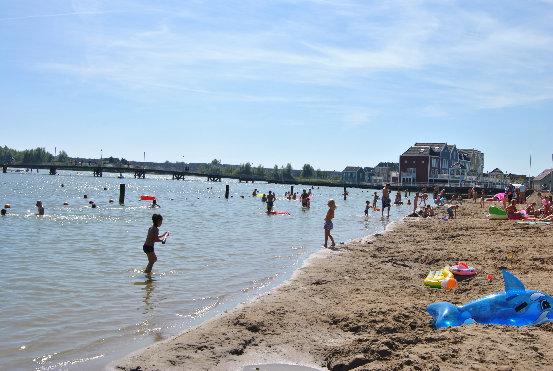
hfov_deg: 49.5
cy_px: 186
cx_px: 276
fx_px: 600
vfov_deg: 34.3
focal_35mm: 39
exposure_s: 1/320
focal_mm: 26
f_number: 9
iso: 100
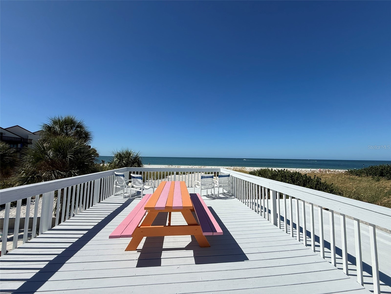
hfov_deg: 102.1
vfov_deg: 85.7
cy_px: 147
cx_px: 196
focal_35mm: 14
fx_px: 158
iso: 50
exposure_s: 1/5155
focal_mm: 2.22
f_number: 2.2
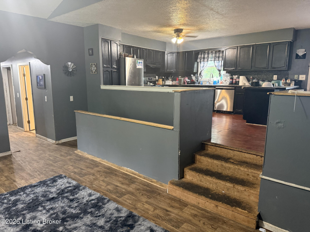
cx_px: 155
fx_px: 215
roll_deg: -0.8
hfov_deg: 71.6
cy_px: 116
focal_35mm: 24
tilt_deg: -8.8
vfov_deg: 56.8
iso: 640
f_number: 1.78
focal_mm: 6.76
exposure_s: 1/40
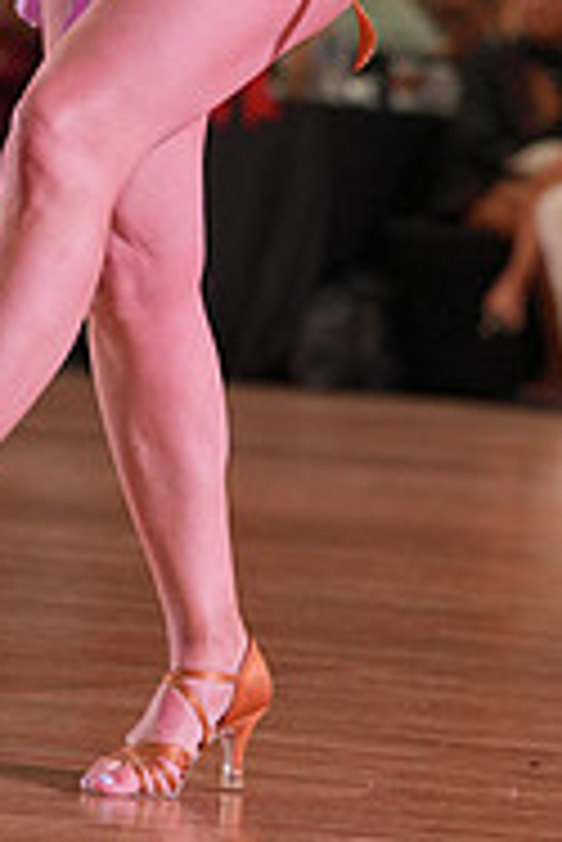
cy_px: -194
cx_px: 196
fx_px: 7736
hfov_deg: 4.2
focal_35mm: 331
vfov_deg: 6.2
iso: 1600
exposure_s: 1/400
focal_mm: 107
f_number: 4
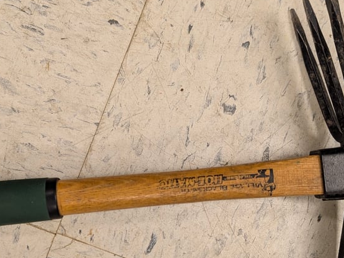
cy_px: 182
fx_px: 517
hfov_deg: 36.8
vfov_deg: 27.8
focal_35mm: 52
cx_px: 155
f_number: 1.68
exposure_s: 1/120
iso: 169
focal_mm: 6.9
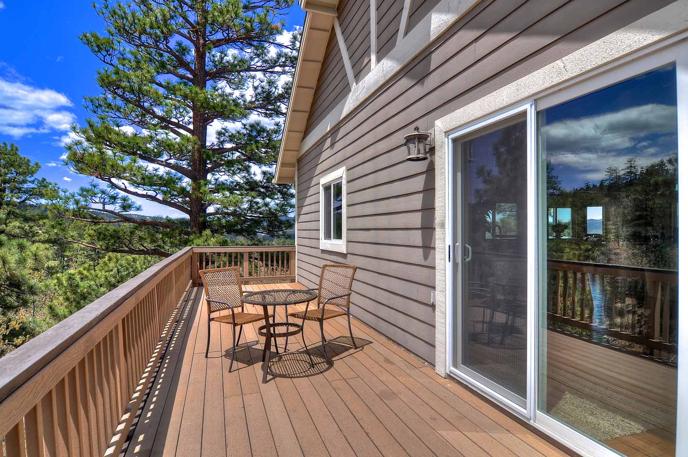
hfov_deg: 90.1
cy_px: 228
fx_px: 344
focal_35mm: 18
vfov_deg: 67.2
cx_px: 344
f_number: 7.1
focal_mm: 12
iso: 200
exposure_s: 1/640
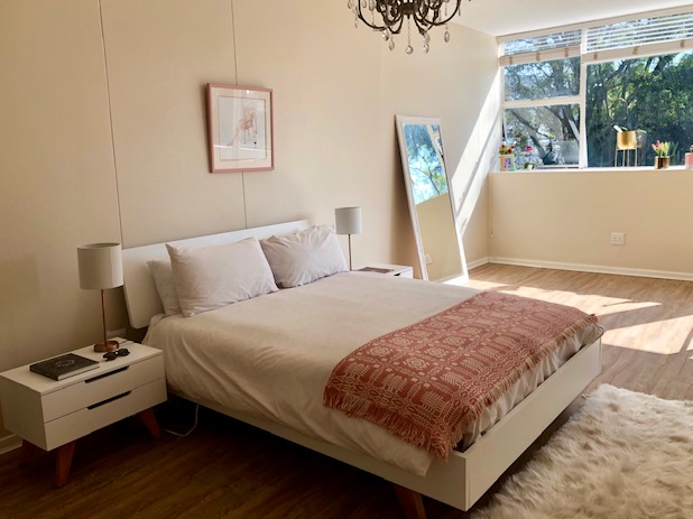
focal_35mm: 29
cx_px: 341
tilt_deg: -9.2
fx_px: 580
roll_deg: +2.3
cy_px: 251
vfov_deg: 48.2
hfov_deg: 61.7
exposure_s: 1/322
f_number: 1.8
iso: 20
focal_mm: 4
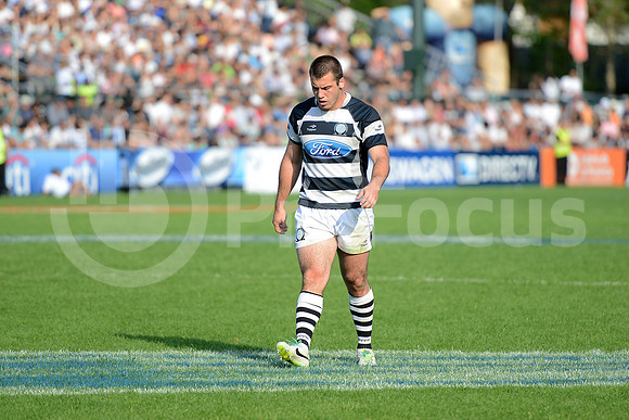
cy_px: 210
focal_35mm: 195
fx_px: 3408
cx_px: 314
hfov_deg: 10.5
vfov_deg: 7.0
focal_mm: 195
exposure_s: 1/1250
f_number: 2.8
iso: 250
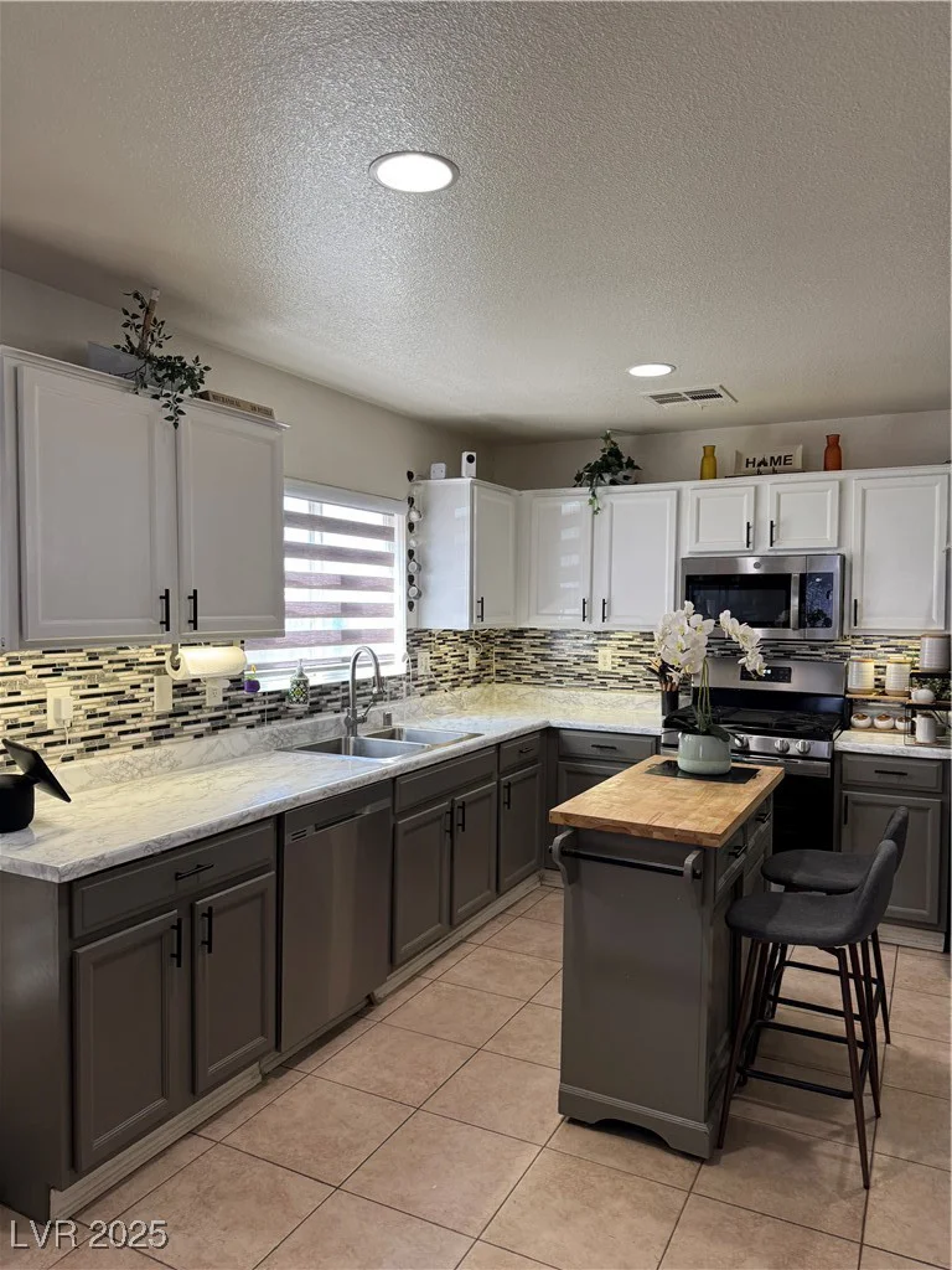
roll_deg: -0.7
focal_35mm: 24
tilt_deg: -2.5
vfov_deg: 71.6
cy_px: 635
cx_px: 476
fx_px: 880
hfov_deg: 56.8
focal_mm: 6.76
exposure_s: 1/120
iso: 200
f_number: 1.78
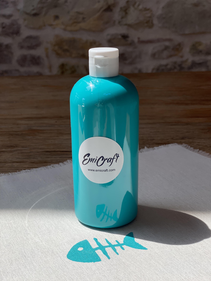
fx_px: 423
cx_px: 106
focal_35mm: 52
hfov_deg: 28.0
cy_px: 140
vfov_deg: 36.8
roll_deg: +0.1
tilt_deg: -19.1
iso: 20
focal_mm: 6
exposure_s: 1/372
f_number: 2
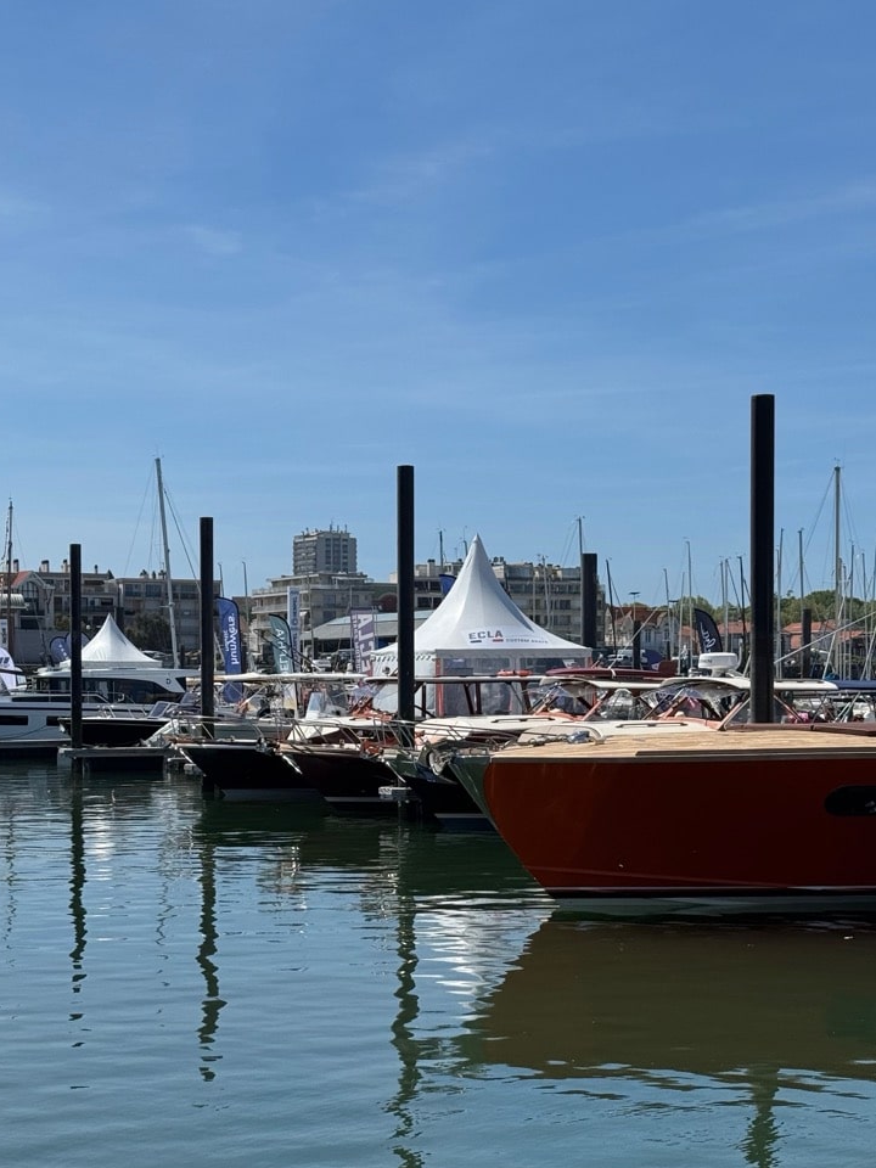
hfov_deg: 22.9
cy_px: 749
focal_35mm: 64
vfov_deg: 30.1
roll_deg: +0.3
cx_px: 398
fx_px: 2159
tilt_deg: -1.8
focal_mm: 6.76
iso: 64
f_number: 1.78
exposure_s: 1/7092
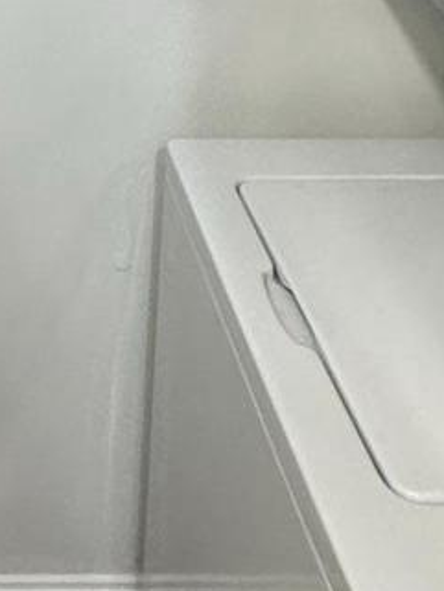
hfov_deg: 20.7
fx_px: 1145
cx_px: -68
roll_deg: -0.3
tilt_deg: -14.6
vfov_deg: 25.8
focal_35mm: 67
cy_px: -123
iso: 320
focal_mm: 2.22
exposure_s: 1/120
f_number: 2.2
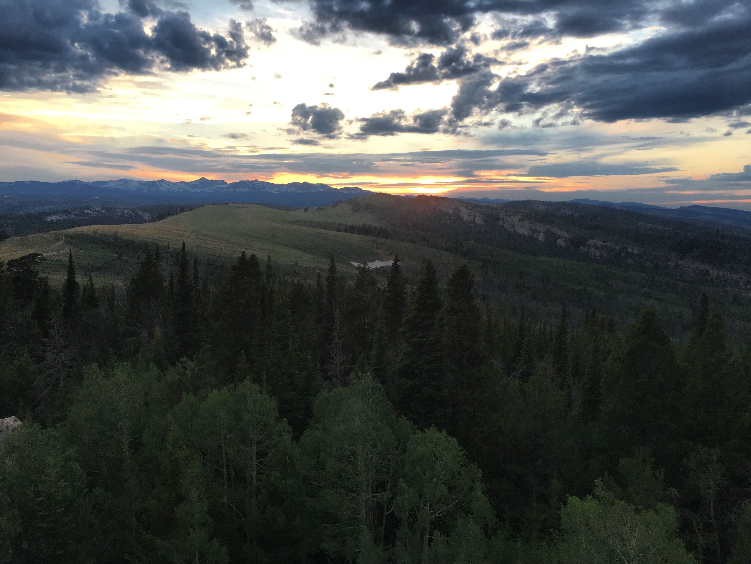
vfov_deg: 48.2
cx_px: 376
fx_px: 629
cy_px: 282
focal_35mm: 29
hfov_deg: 61.7
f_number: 2.2
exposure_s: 1/120
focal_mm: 4.15
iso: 40
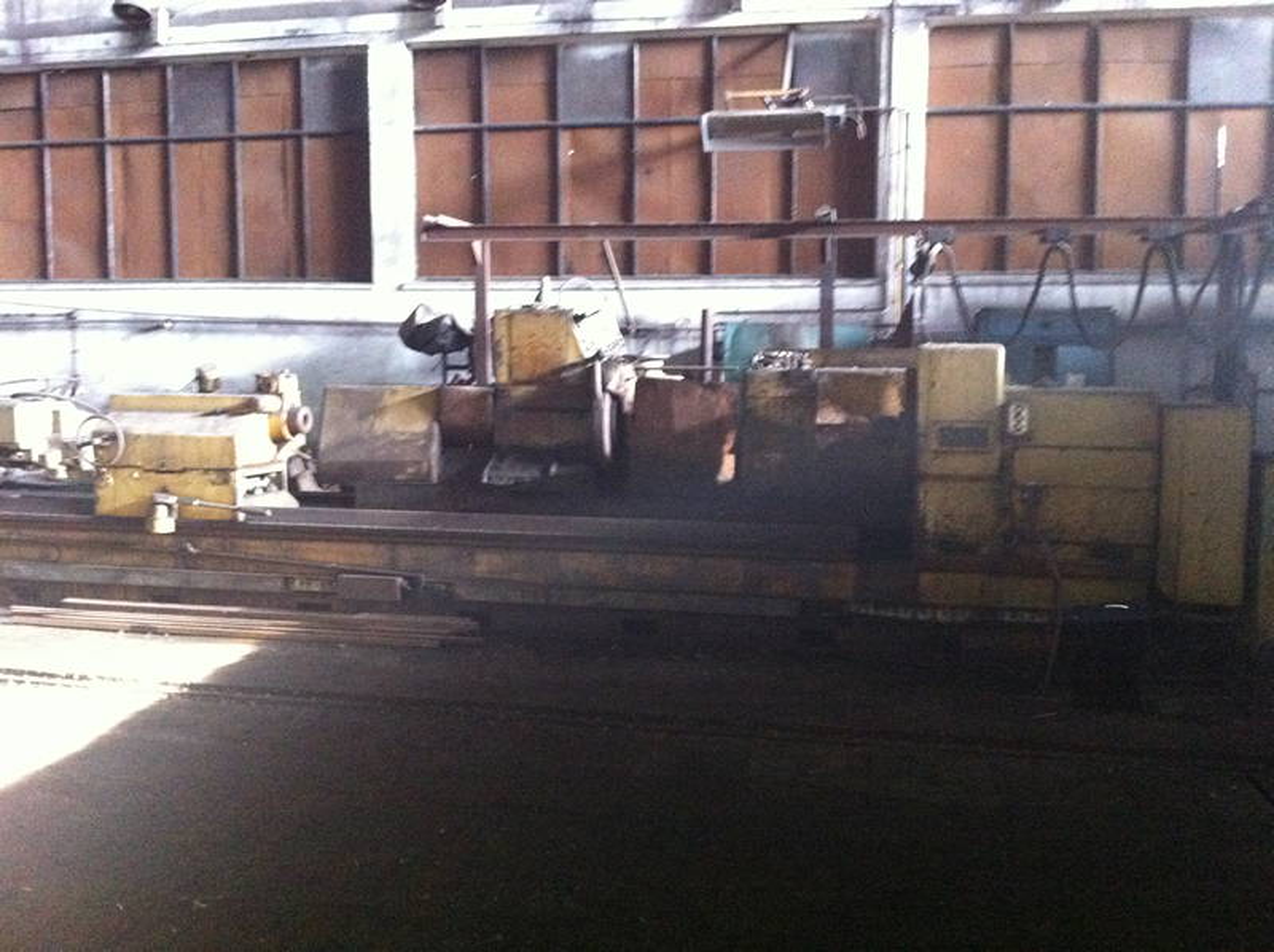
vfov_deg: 40.6
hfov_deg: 52.7
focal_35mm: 35
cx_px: 637
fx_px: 1287
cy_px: 476
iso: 1000
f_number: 2.8
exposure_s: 1/17
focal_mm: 3.85
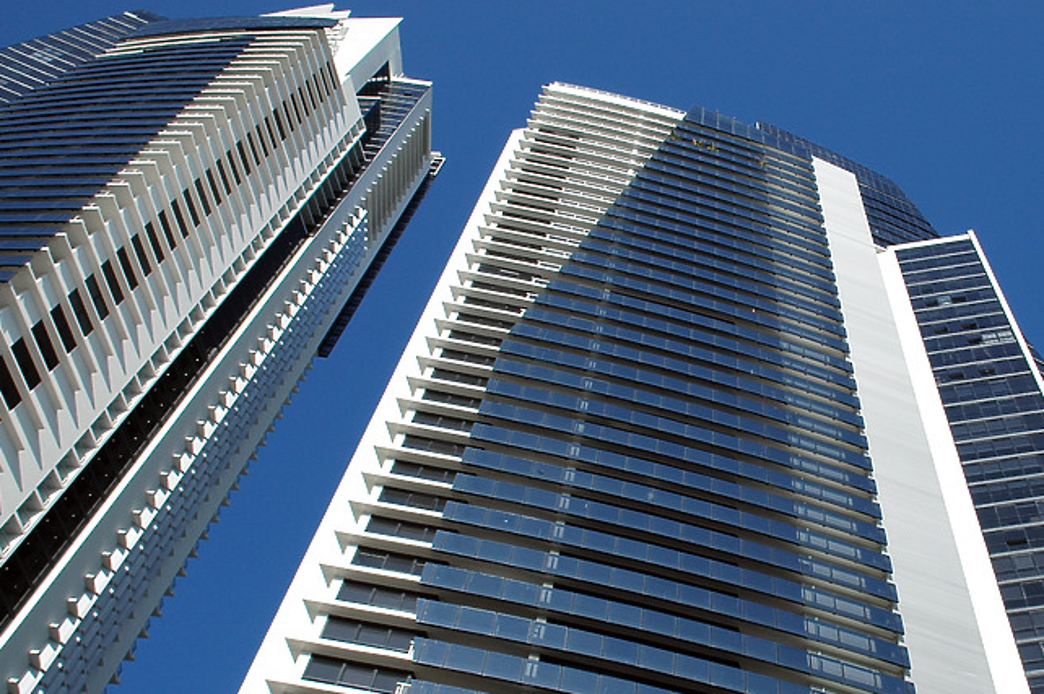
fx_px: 1527
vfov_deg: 25.6
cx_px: 725
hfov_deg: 37.2
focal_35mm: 53
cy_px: 427
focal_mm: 25
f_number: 10
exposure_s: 1/400
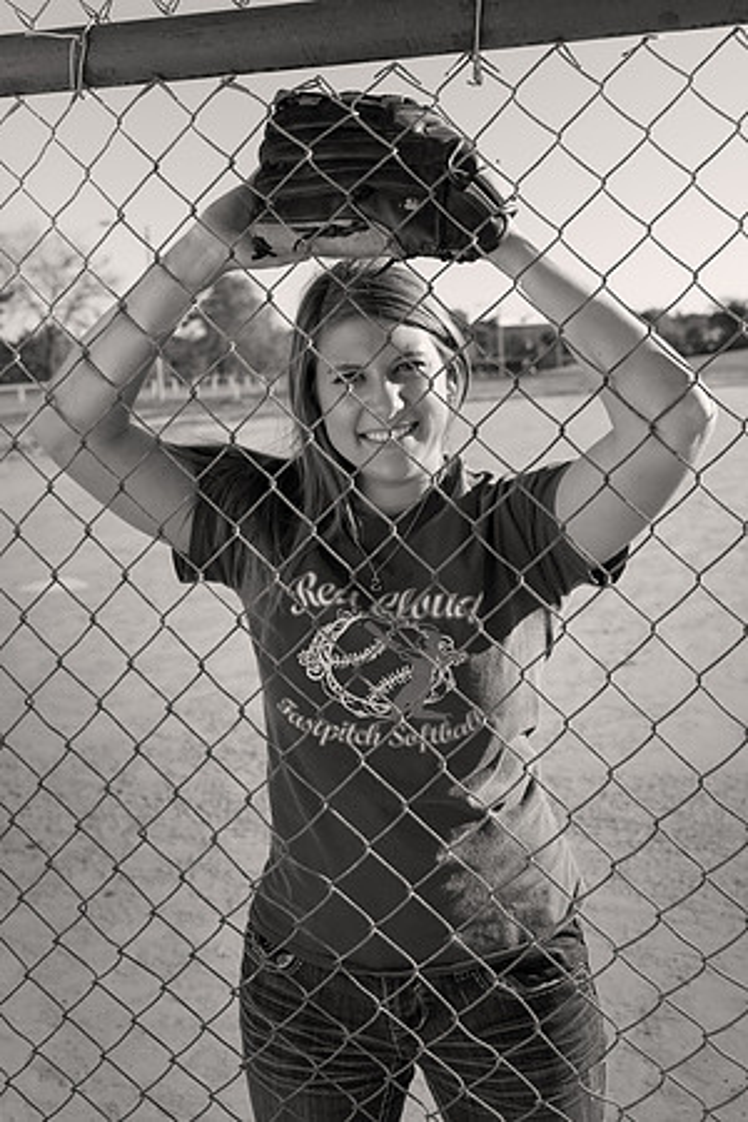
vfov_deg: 54.4
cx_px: 374
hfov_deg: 37.9
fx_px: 1091
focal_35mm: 35
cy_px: 561
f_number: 5
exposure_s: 1/250
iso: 100
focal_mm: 35
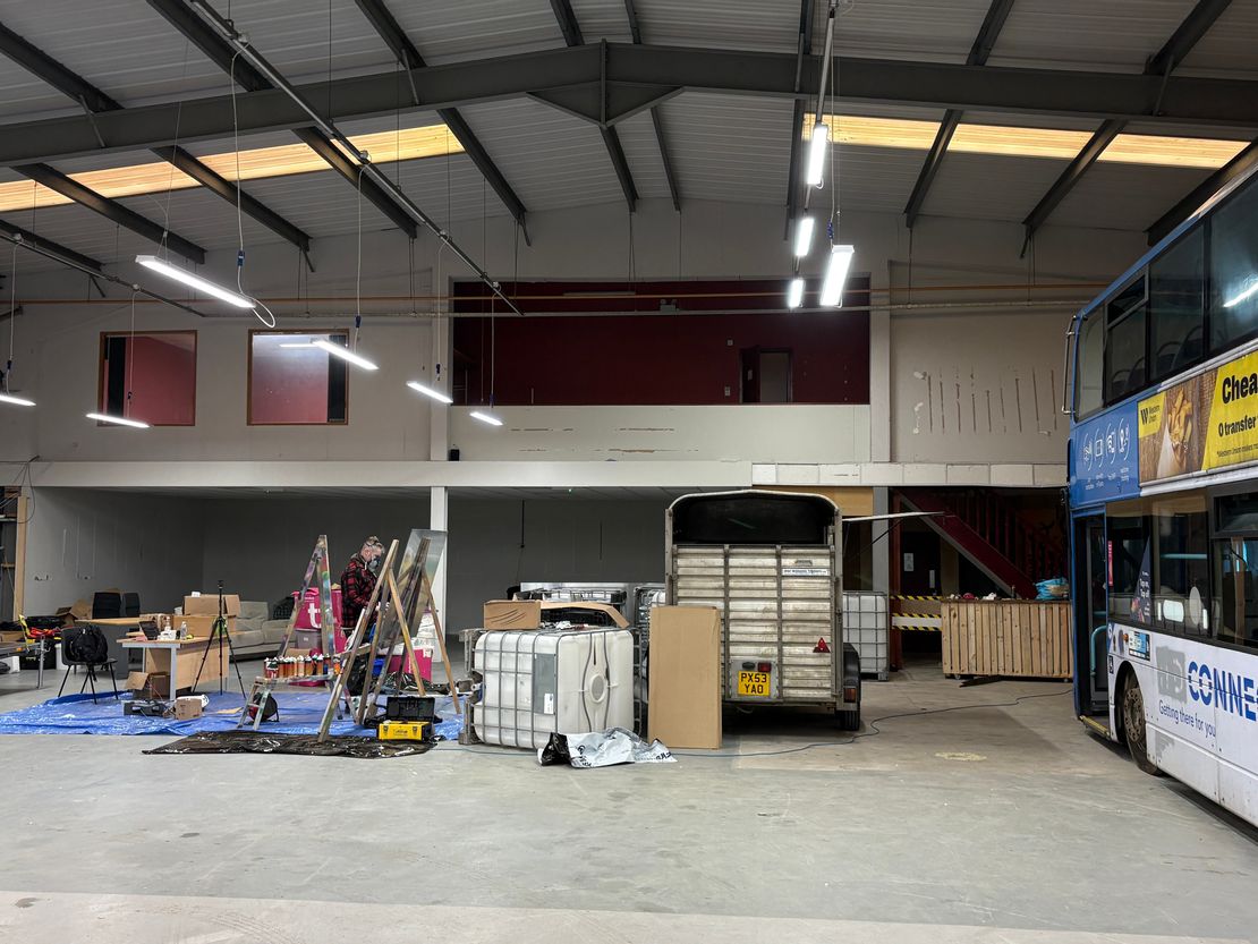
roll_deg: -0.2
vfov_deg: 53.1
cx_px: 629
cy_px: 472
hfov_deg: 67.3
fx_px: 945
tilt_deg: +3.2
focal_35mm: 26
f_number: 1.6
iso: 125
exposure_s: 1/50
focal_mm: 5.96
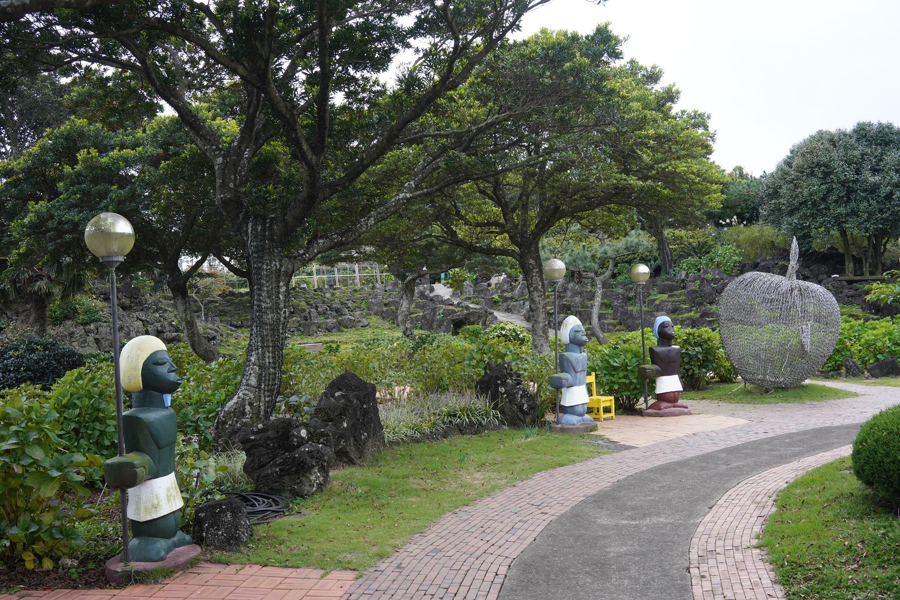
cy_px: 300
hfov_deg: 54.4
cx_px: 450
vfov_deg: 37.9
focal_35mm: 35
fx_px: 875
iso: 800
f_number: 9
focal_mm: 35
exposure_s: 1/100
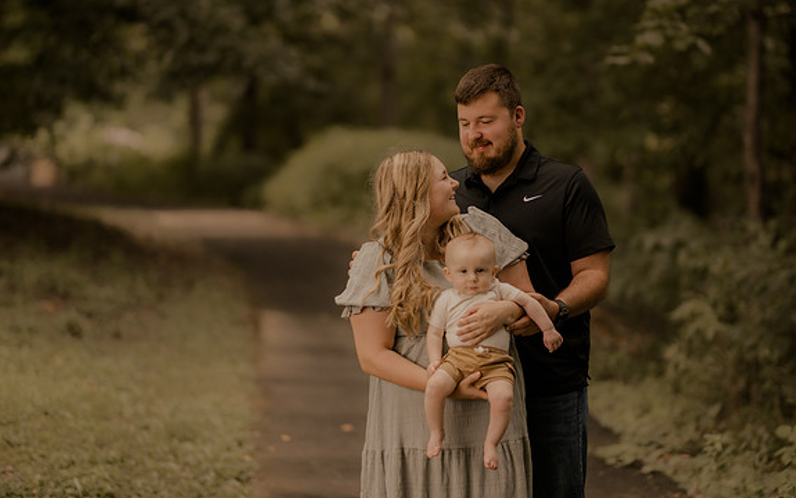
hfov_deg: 21.0
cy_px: 238
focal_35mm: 99
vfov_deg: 13.2
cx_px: 405
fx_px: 2148
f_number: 1.4
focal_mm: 85
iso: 160
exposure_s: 1/1250
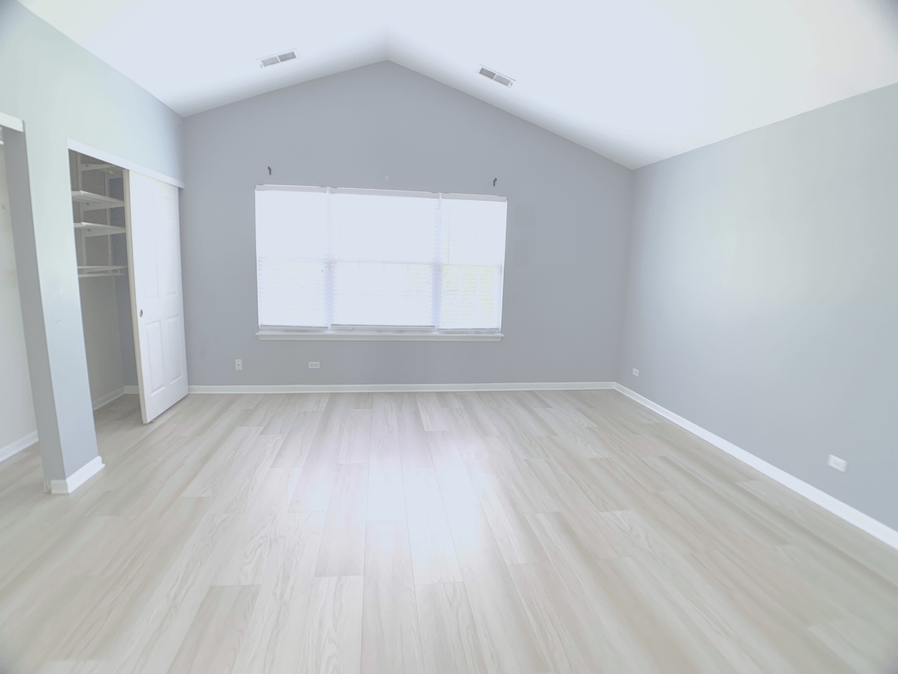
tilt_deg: -11.7
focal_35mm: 26
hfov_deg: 67.3
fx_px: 674
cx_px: 449
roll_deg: -1.3
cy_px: 337
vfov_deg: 53.1
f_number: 1.8
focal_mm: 4.25
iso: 100
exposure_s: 1/97
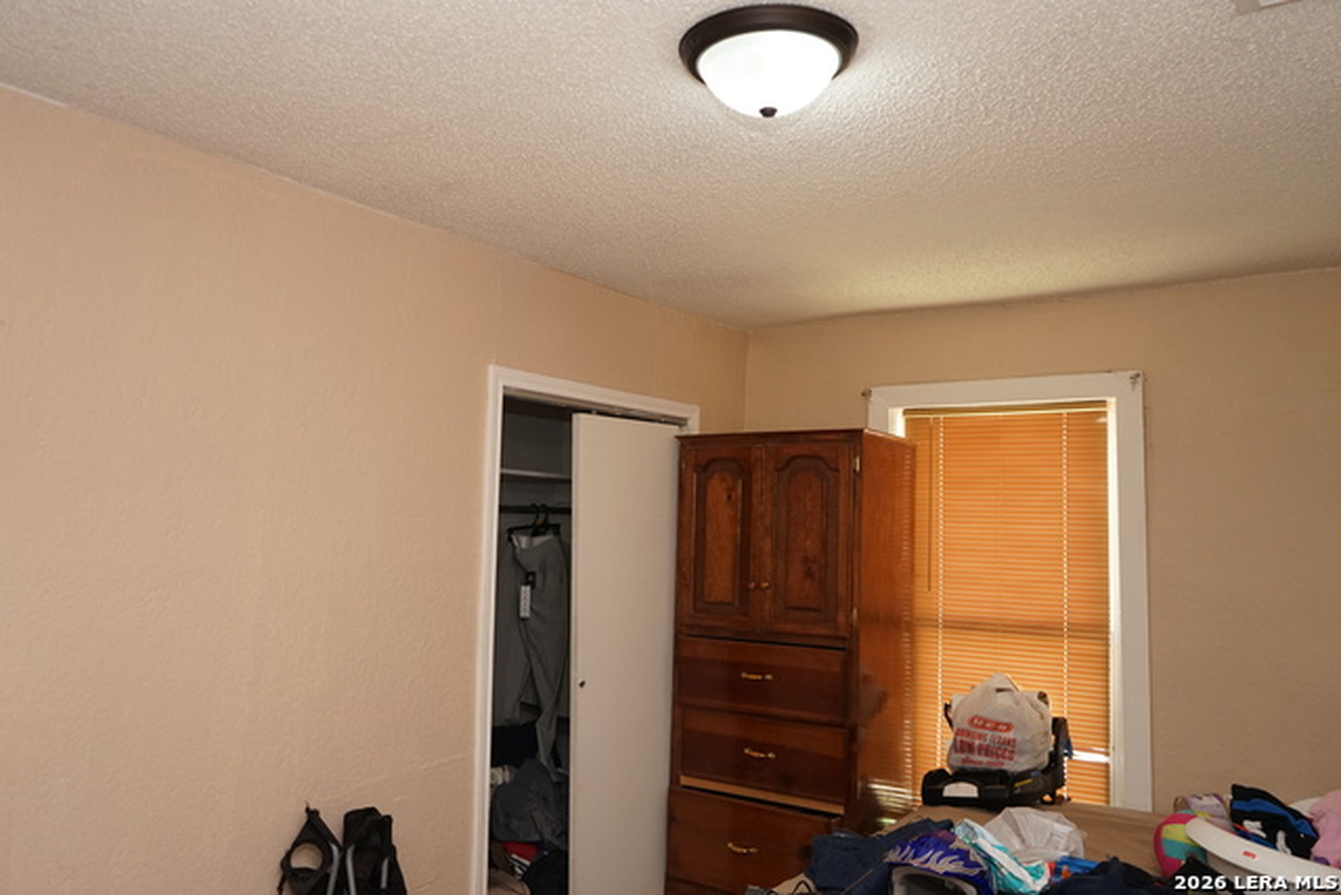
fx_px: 1043
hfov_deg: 65.5
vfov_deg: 46.4
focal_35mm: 28
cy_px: 448
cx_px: 670
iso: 1600
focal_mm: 28
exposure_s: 1/160
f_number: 3.5
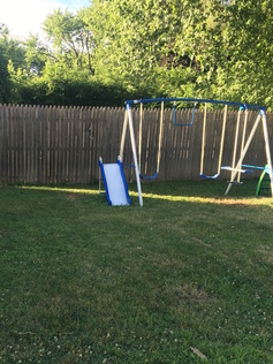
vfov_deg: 42.4
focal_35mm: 44
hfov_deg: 32.4
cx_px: 79
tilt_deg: -15.3
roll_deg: -0.4
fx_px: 463
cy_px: 243
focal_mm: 4.15
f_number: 2.2
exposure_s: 1/129
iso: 25
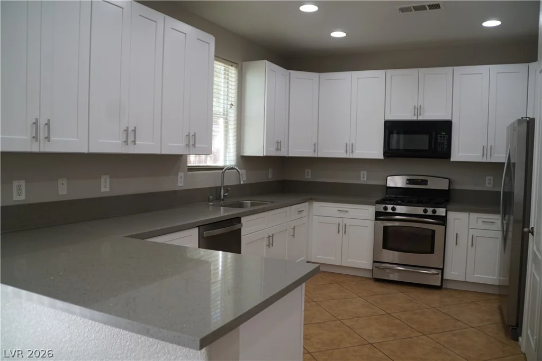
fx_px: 407
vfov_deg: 47.9
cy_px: 180
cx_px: 271
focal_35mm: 27
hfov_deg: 67.4
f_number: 4
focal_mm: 18
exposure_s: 1/160
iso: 640
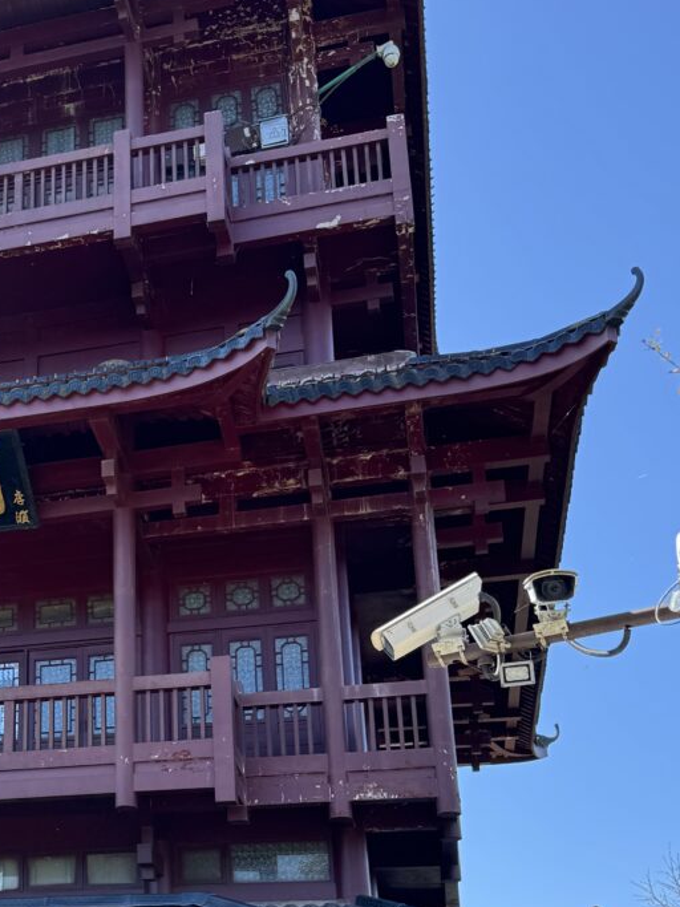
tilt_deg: +20.5
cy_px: 671
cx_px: -20
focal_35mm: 54
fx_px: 1415
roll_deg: -2.2
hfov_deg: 25.5
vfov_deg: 34.8
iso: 80
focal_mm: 6.76
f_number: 1.78
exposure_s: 1/1094
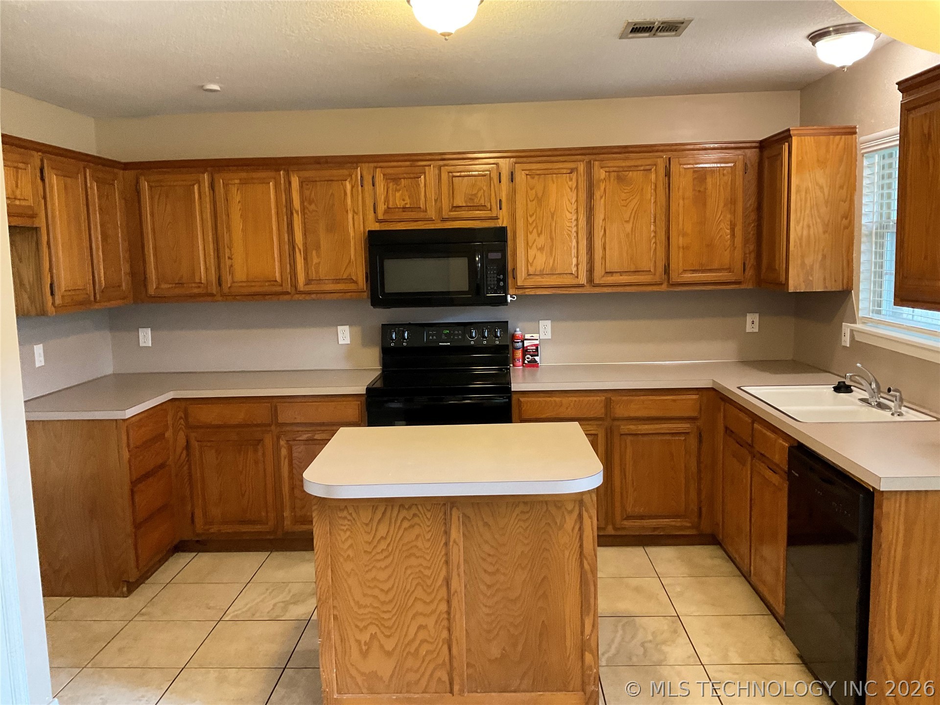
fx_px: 787
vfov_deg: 48.2
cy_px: 352
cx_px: 470
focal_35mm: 29
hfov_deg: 61.7
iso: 200
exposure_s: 1/60
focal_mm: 3
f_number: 1.8
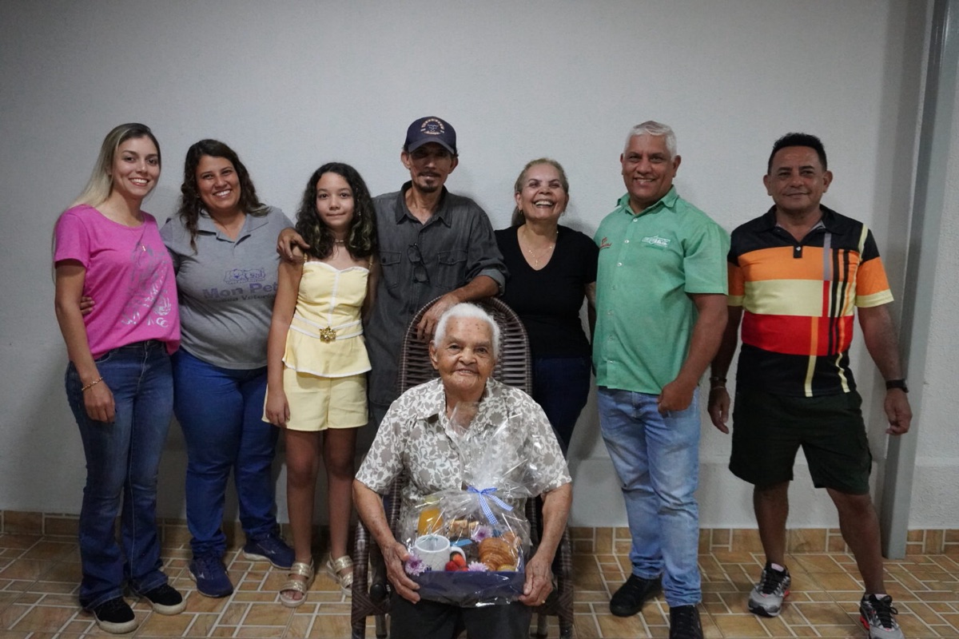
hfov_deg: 61.9
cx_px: 480
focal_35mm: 30
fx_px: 799
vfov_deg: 43.6
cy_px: 320
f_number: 4
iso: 8000
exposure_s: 1/250
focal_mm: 20
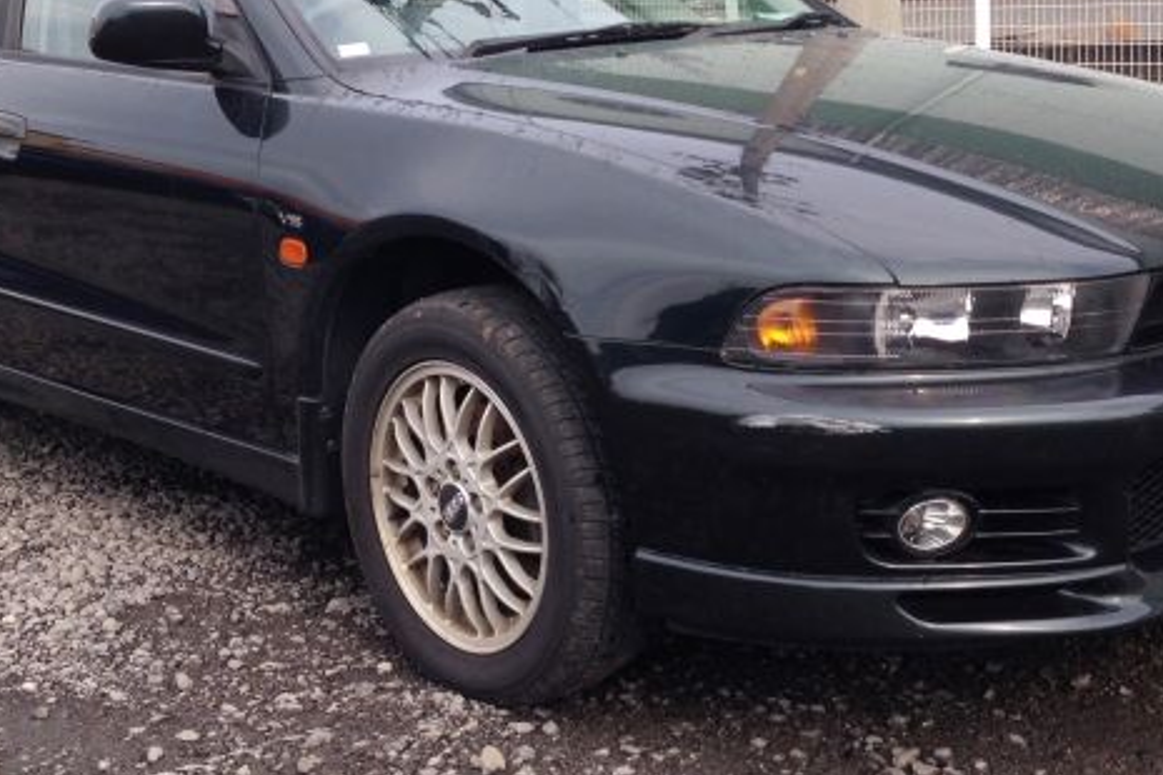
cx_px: 543
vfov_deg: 22.9
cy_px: 248
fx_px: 1906
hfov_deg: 33.9
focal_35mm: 59
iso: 50
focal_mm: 4.12
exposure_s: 1/366
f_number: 2.4
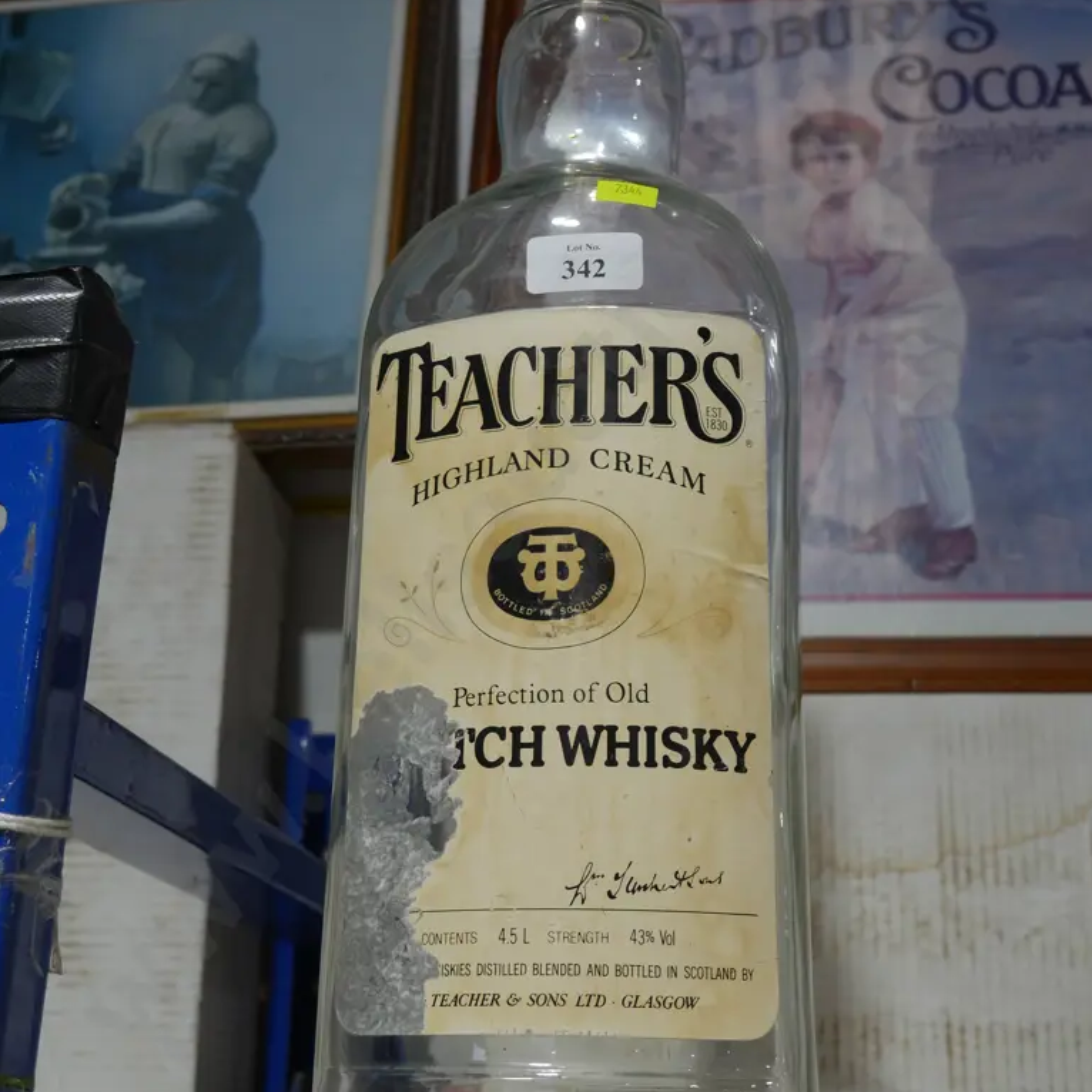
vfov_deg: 32.7
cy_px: 455
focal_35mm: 52
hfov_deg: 32.8
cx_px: 547
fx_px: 1856
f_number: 4.7
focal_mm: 22
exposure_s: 1/60
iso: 250
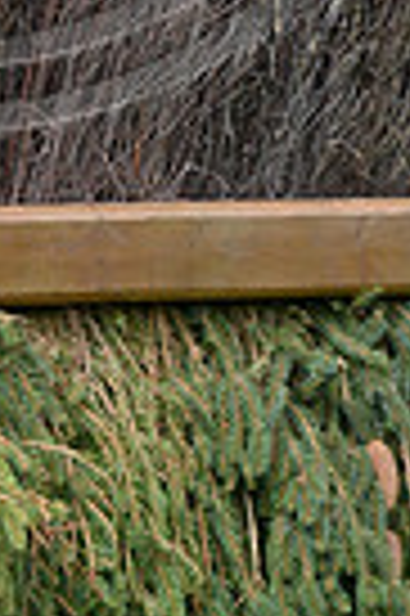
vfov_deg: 2.3
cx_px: -72
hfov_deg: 1.5
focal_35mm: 888
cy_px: -535
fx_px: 15207
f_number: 5.6
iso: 800
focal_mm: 210
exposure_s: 1/1250
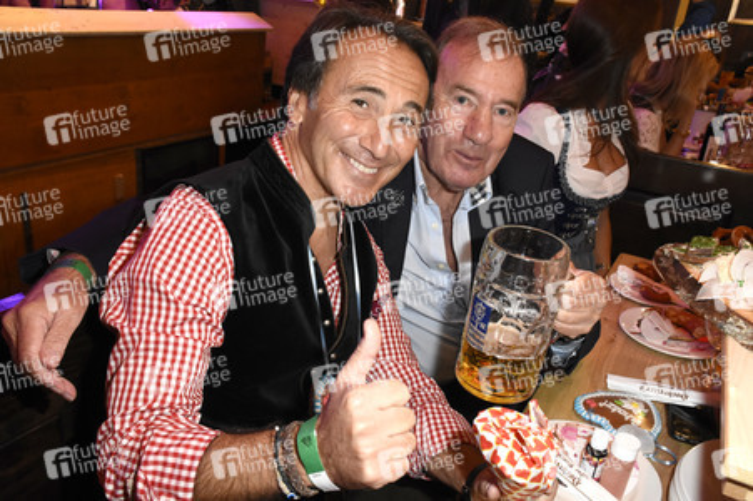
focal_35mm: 30
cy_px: 250
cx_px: 376
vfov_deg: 43.5
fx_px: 627
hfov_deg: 62.0
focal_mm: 20
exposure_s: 1/60
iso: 3200
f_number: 6.3
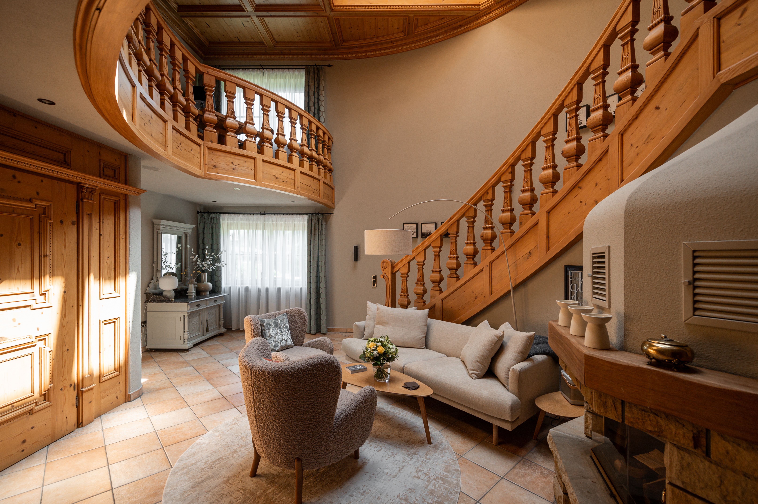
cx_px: 384
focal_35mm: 15
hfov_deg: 100.4
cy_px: 261
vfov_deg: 77.2
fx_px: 316
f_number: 4
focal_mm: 14
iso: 800
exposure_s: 1/400
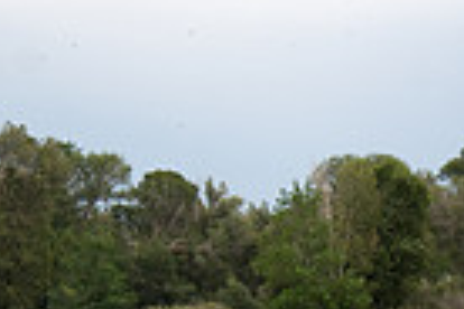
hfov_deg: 6.5
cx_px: -504
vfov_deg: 4.4
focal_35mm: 308
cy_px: -136
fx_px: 3969
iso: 400
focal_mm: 70
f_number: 5.6
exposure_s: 1/1000
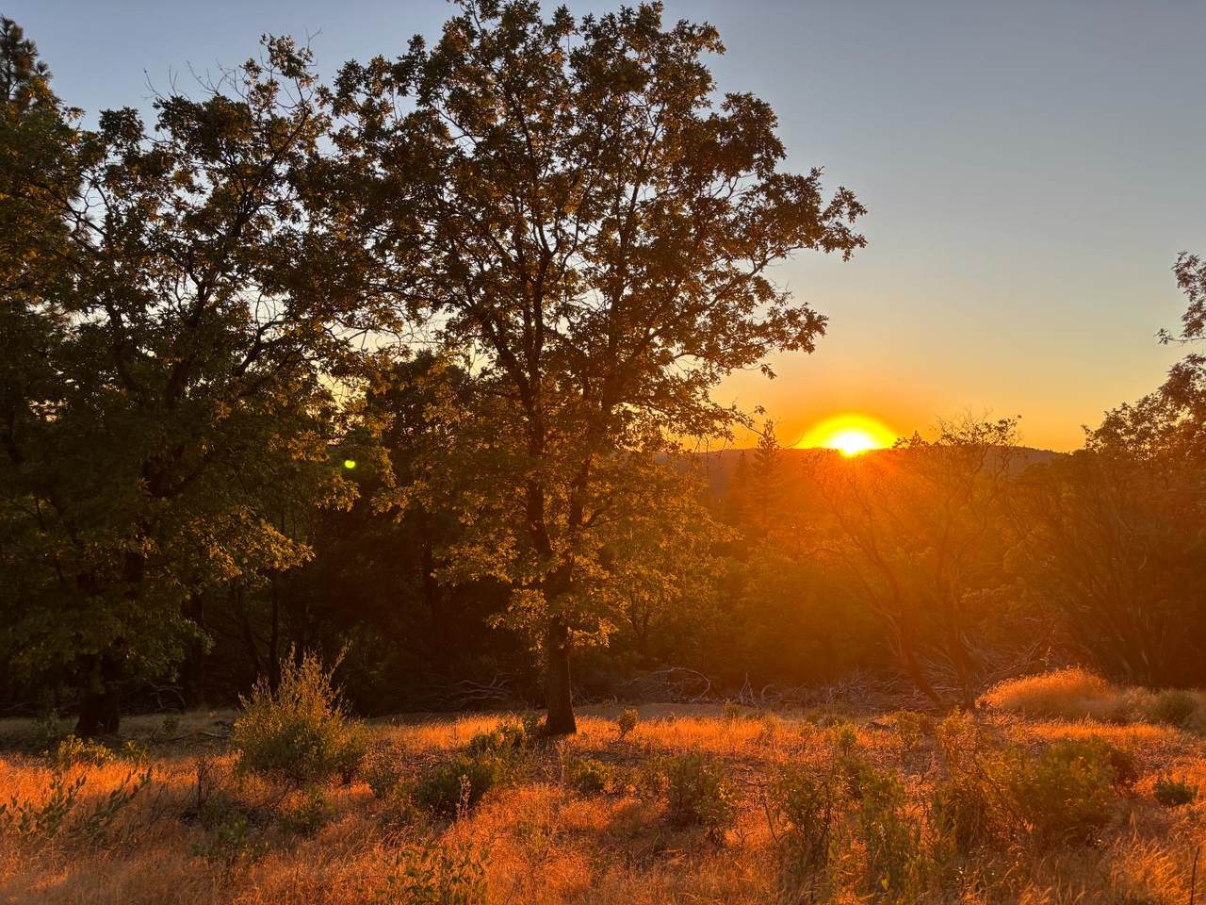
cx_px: 603
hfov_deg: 67.3
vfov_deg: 53.1
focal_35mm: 26
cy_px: 452
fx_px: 906
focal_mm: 5.96
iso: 50
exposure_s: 1/505
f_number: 1.6
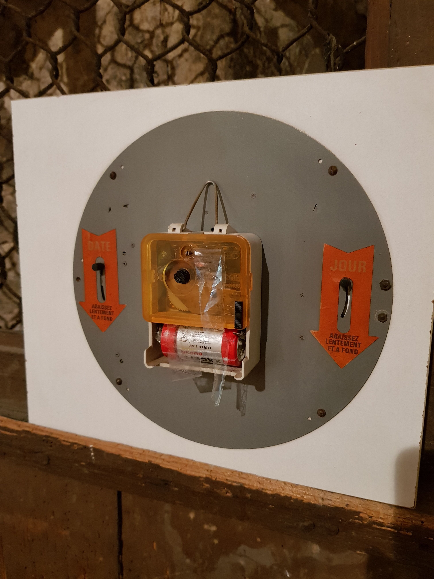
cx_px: 217
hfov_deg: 53.1
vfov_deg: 67.3
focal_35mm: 26
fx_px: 435
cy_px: 290
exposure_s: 1/10
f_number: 1.7
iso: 250
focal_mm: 4.2
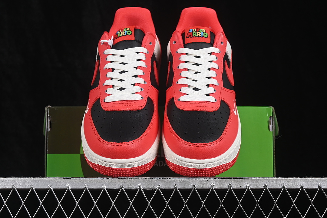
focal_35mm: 75
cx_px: 164
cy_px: 109
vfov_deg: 18.2
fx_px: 681
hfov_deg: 27.0
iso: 160
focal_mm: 50
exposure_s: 1/80
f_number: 8
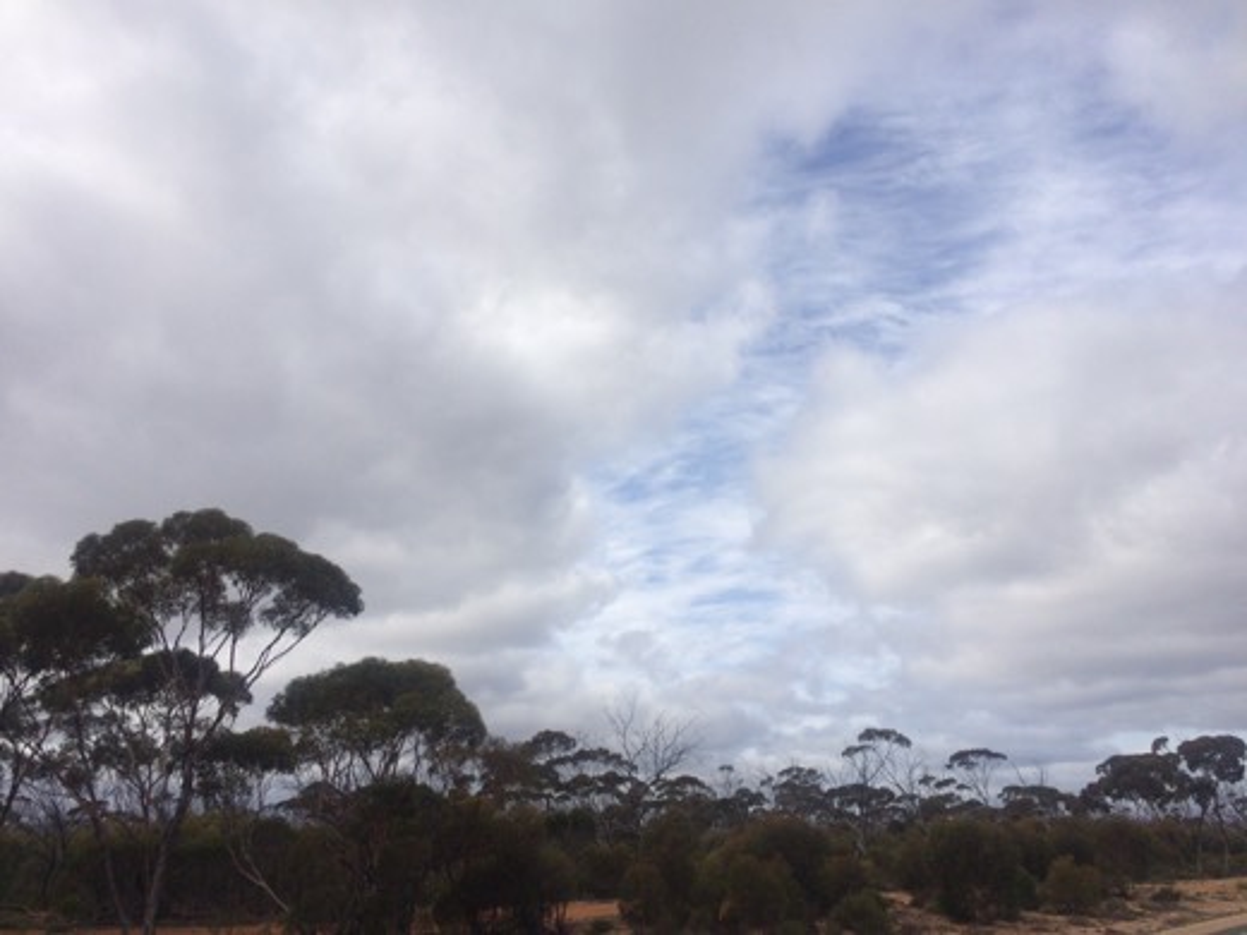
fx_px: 1045
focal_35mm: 29
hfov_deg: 61.7
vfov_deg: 48.2
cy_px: 468
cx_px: 624
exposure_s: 1/4566
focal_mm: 4.15
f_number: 2.2
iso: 32
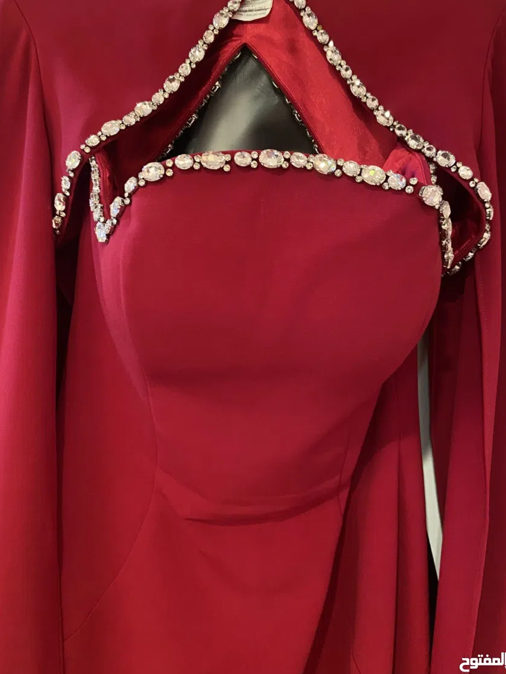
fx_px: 624
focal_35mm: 32
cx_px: 251
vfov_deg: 56.6
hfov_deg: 44.2
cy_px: 296
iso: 640
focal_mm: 4.25
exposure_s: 1/30
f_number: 1.8
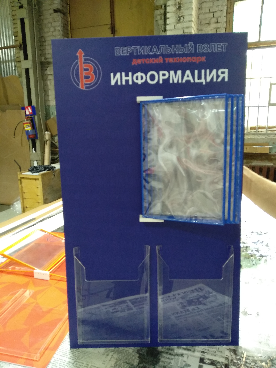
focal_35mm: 26
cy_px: 184
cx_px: 138
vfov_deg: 67.3
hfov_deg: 53.1
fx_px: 276
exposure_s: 1/25
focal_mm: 3.82
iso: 800
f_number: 2.2
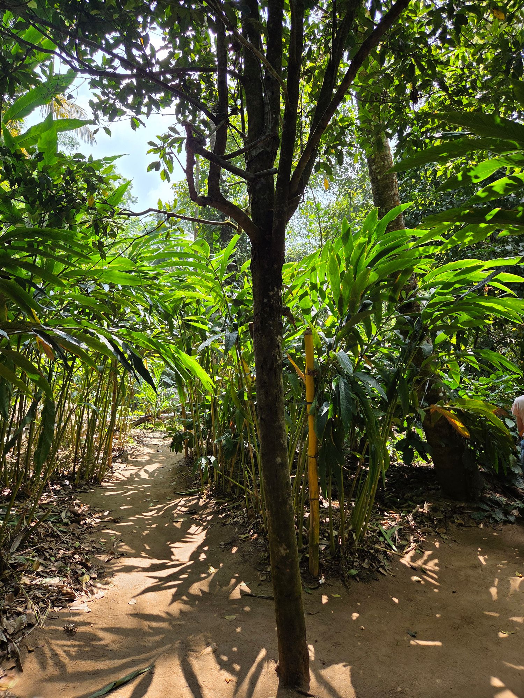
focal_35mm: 23
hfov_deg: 58.9
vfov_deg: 73.9
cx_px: 262
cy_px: 349
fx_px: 464
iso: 80
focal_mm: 5.4
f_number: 1.8
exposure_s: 1/1314
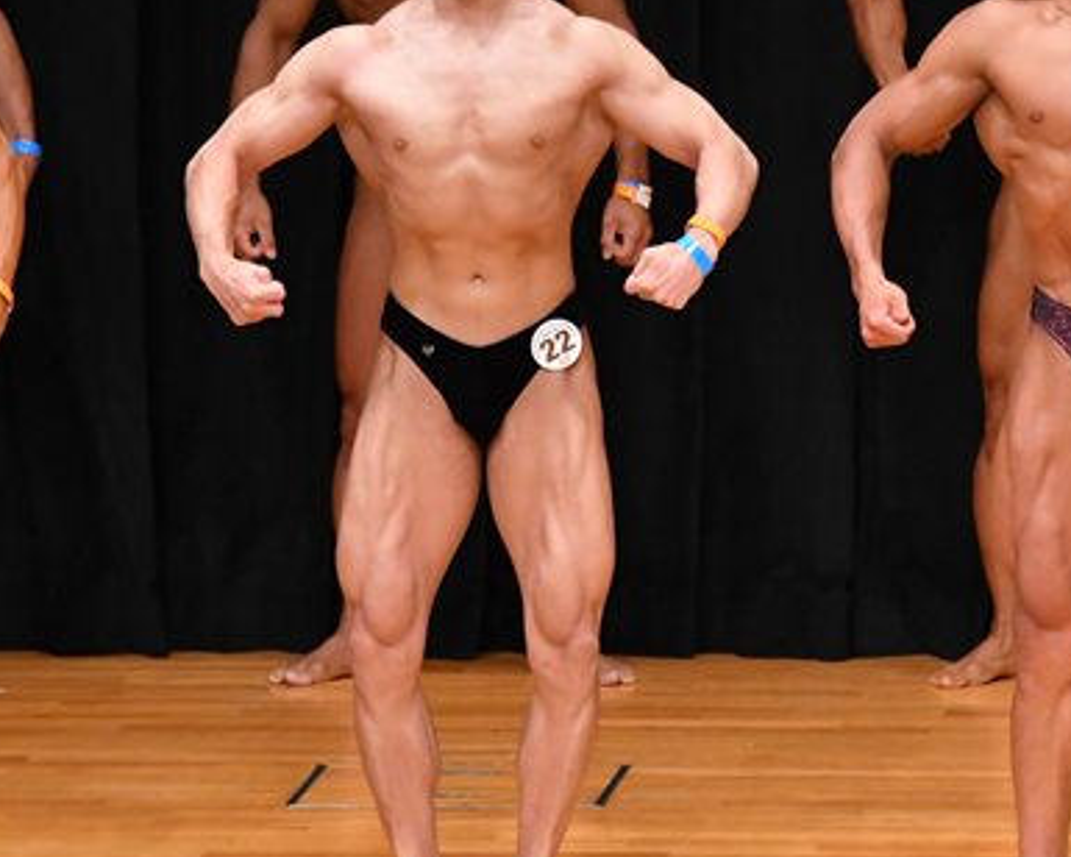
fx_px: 16166
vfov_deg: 3.0
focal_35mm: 510
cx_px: 1011
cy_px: 370
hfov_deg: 3.8
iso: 4000
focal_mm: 180
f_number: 5.6
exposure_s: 1/400
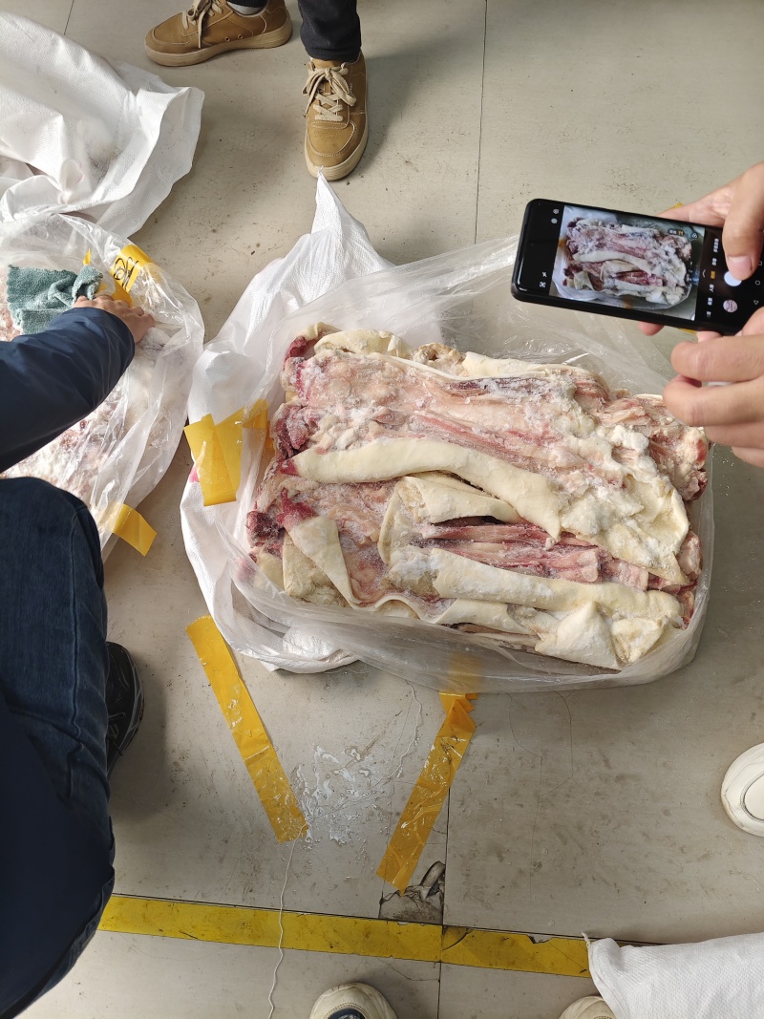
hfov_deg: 53.1
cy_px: 510
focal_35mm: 26
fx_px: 765
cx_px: 382
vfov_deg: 67.3
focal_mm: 4.84
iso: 228
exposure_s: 1/100
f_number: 1.79
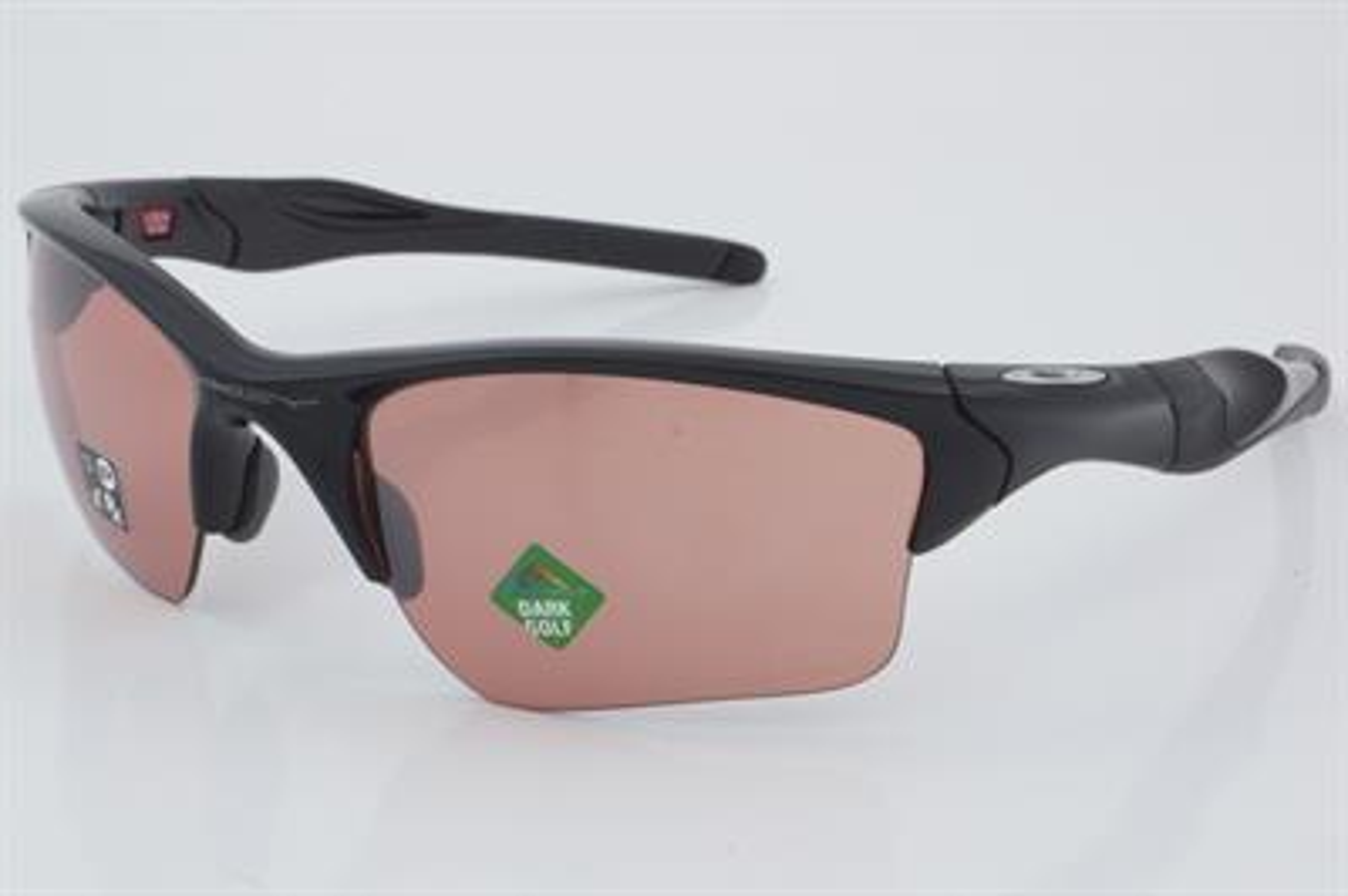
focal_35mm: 75
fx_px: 2806
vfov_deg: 18.2
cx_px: 674
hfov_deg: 27.0
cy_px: 448
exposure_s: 1/3
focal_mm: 50
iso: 100
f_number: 32
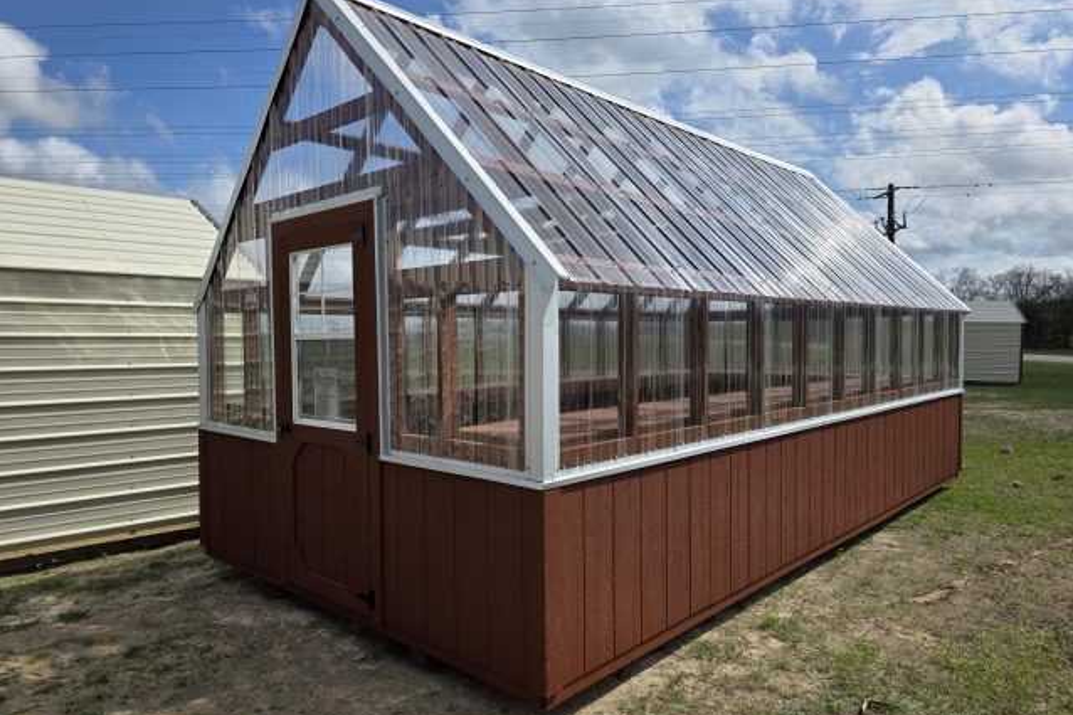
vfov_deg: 53.1
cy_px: 362
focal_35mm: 24
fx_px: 715
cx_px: 536
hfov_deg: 73.8
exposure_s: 1/7944
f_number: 1.7
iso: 64
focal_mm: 6.3
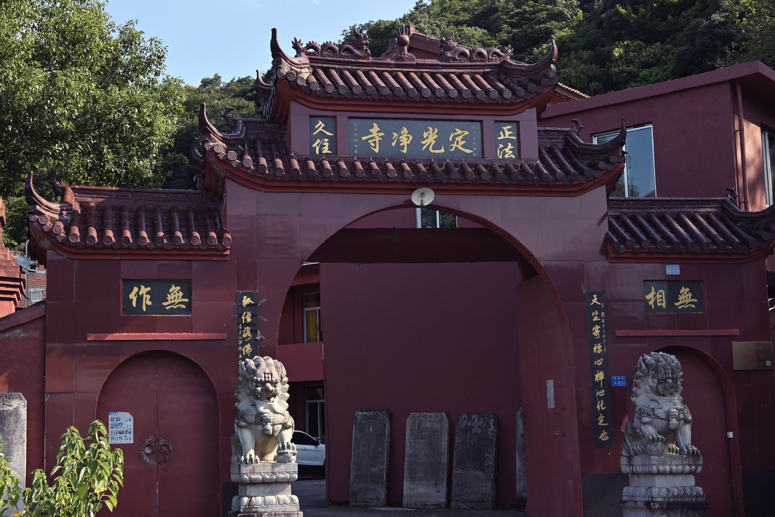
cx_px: 388
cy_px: 258
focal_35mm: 52
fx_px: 1130
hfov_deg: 37.8
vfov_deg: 25.8
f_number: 3.5
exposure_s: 1/640
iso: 100
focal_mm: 35
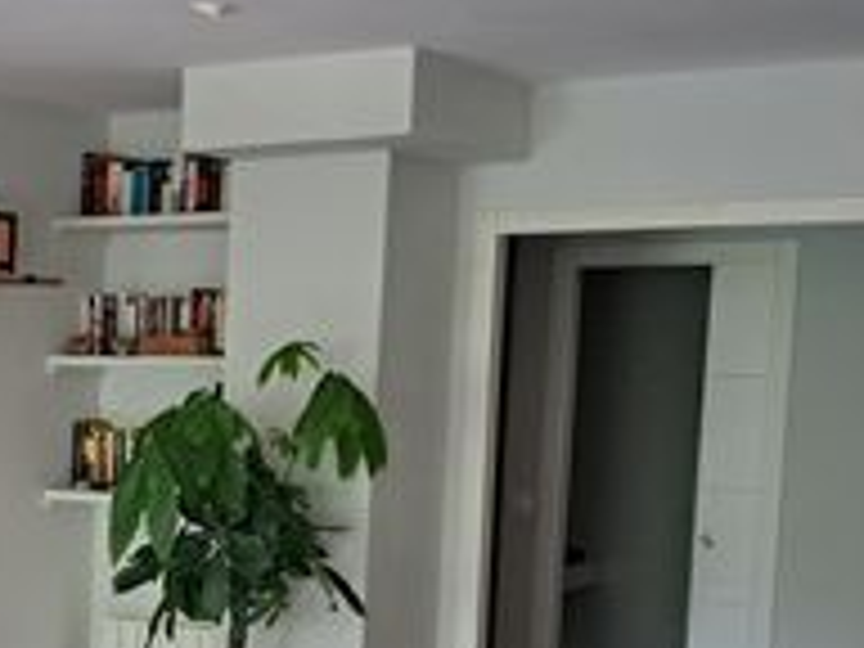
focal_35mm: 75
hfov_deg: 24.1
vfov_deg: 19.2
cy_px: 612
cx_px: -117
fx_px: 1872
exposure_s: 1/50
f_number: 1.8
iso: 250
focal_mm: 5.23
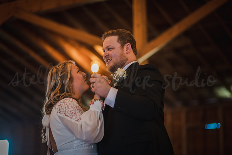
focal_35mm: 85
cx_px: 116
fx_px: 547
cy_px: 78
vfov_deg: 16.1
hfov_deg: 23.9
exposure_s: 1/200
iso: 800
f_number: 1.6
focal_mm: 85
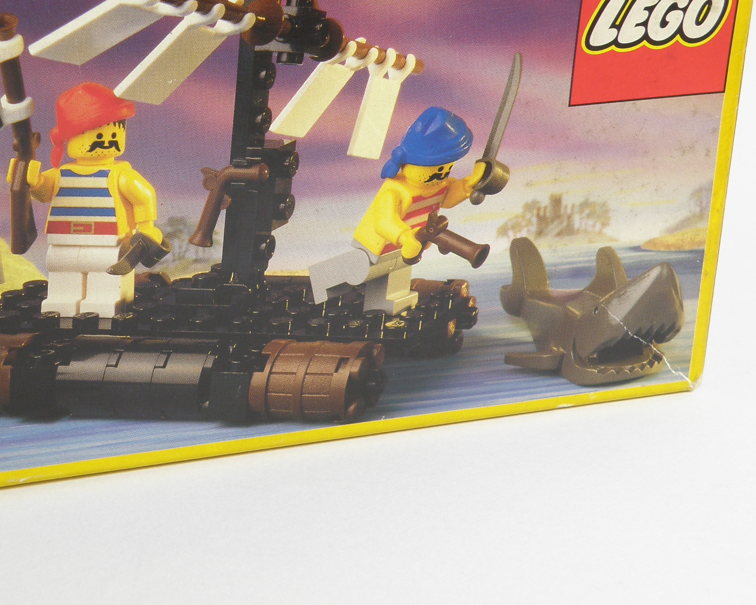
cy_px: 162
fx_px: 1947
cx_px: 193
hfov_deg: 21.8
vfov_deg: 17.6
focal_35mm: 87
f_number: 3.5
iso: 64
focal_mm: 9.77
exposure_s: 1/15
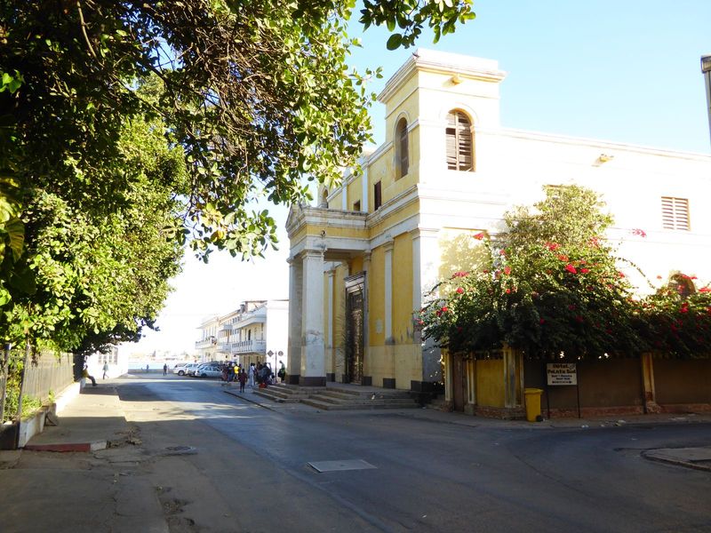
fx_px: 637
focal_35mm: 31
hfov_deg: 58.4
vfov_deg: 45.4
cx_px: 356
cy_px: 266
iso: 80
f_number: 3.5
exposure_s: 1/200
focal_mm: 5.4
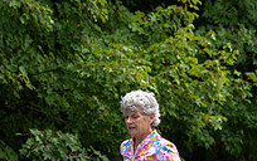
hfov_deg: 6.5
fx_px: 2272
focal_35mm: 324
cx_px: 118
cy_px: 231
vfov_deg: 4.0
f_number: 4
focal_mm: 112
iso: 200
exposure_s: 1/250
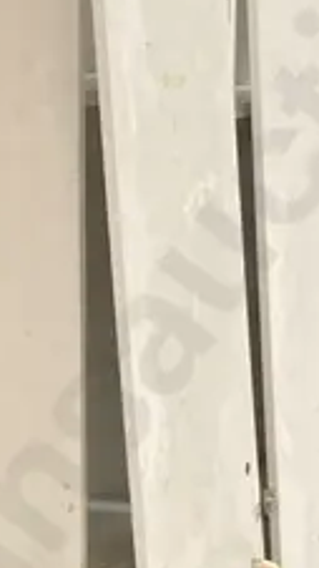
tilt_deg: -11.5
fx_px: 2077
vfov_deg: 15.5
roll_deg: -1.1
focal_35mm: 138
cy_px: 442
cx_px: 80
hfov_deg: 8.8
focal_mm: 3.99
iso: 100
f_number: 1.8
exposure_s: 1/50
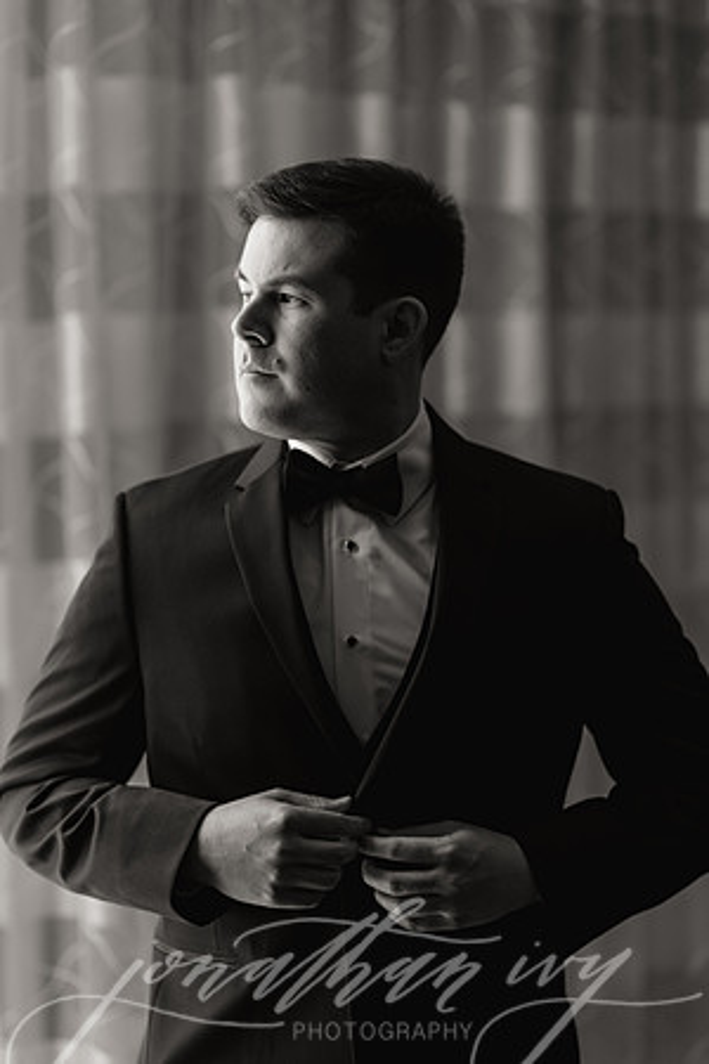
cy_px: 532
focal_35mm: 85
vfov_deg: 23.9
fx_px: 2511
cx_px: 354
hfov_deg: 16.1
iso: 400
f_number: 2.2
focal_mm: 85
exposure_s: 1/320
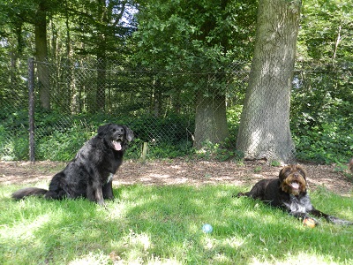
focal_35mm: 28
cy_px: 132
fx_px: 286
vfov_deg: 49.7
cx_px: 176
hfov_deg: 63.4
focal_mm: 5
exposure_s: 1/100
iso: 160
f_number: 3.6
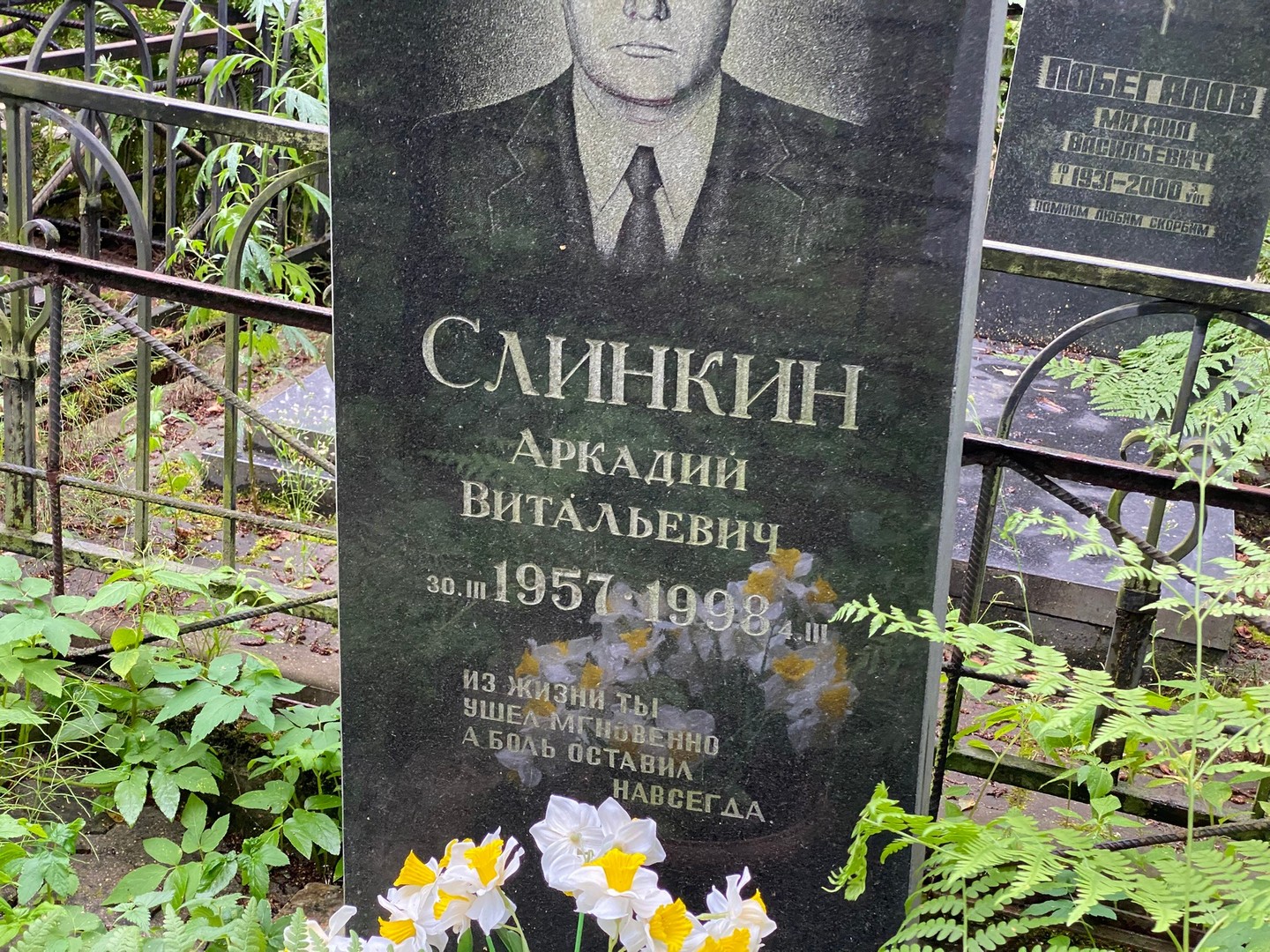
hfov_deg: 36.8
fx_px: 1908
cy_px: 476
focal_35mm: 52
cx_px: 635
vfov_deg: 28.0
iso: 160
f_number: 2
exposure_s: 1/76
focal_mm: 6
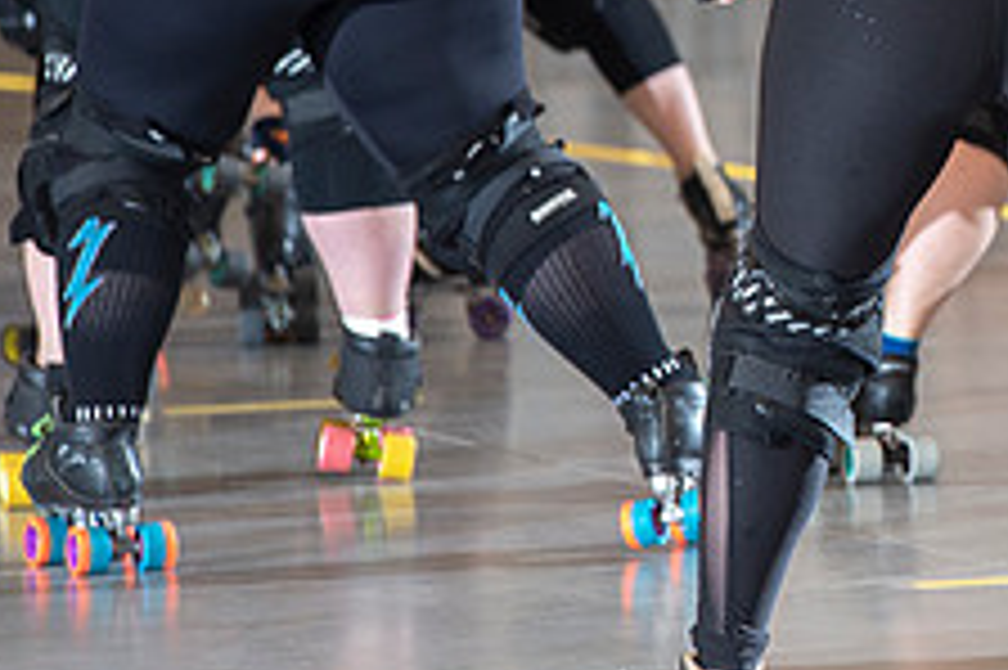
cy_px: 25
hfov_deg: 4.3
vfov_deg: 2.9
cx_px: 1197
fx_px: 13430
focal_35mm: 480
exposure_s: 1/160
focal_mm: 185
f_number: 5.6
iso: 640
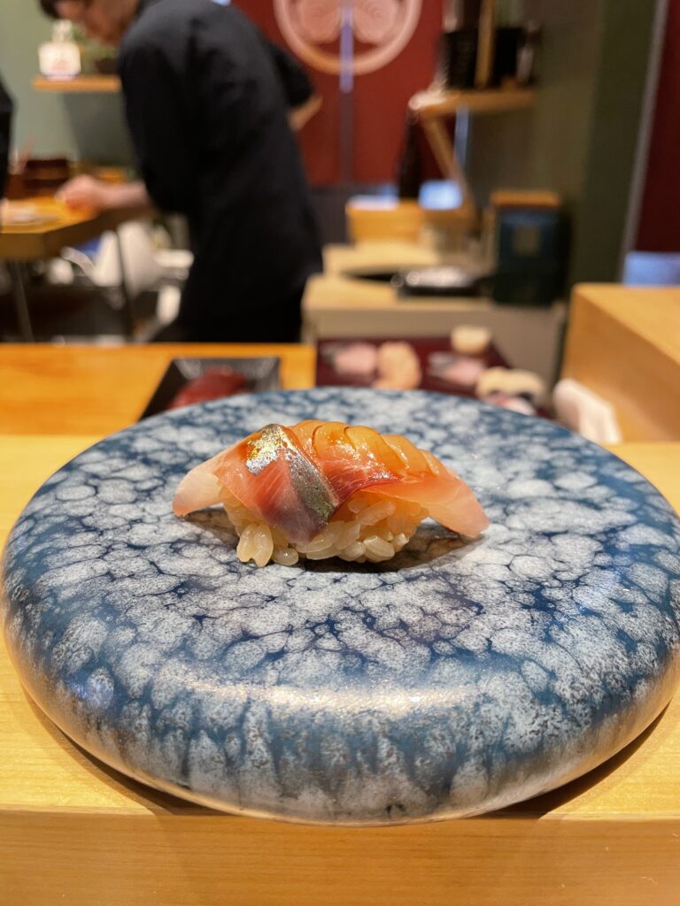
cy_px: 453
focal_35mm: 26
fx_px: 681
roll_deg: -1.0
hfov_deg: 53.1
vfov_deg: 67.3
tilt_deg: -23.1
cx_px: 340
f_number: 1.6
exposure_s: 1/50
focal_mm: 4.2
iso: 125
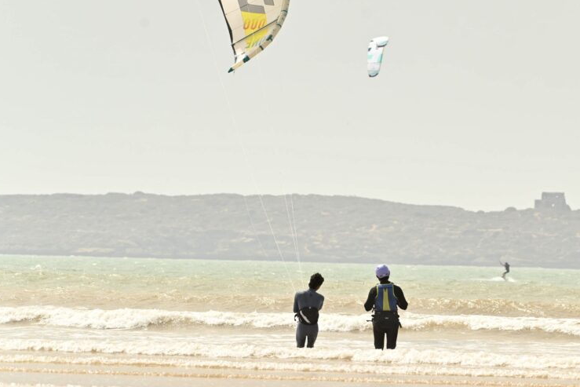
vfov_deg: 5.0
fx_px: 4463
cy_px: 128
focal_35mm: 277
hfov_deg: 7.4
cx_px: 342
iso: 400
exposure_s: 1/3000
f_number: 5.6
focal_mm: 200
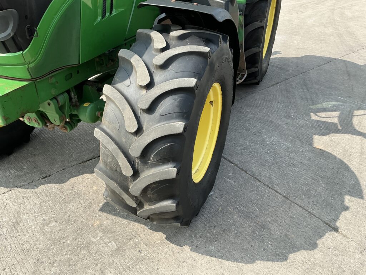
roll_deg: -2.5
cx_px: 183
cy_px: 138
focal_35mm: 28
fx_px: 296
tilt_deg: -22.7
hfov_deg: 63.4
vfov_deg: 49.7
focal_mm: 3
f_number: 1.8
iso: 25
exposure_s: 1/666
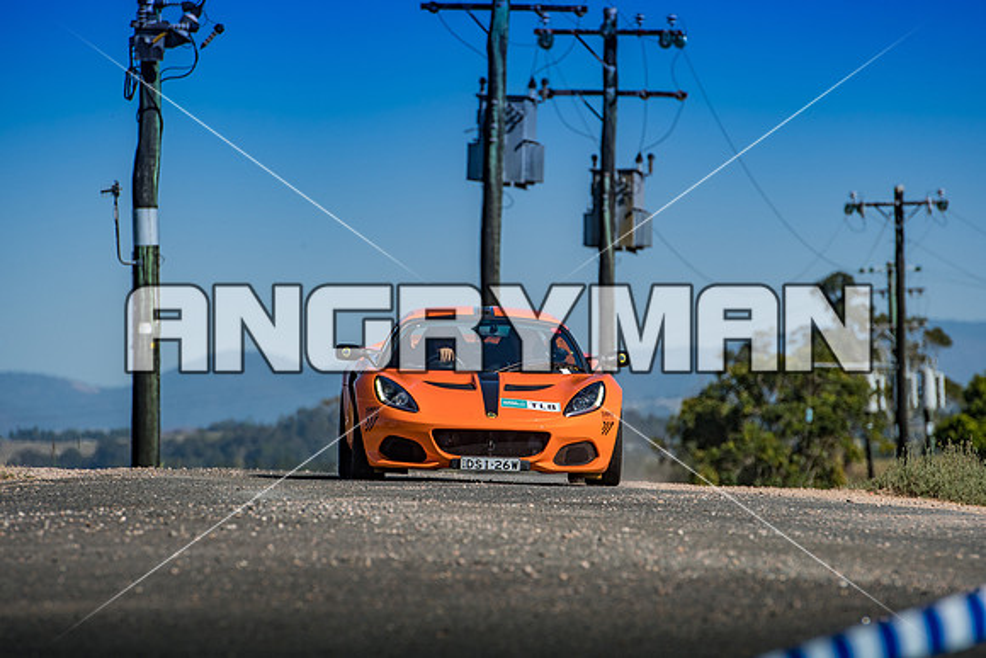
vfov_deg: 4.6
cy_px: 329
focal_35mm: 300
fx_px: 8218
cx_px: 493
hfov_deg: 6.9
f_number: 4.5
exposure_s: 1/2500
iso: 100
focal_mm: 200
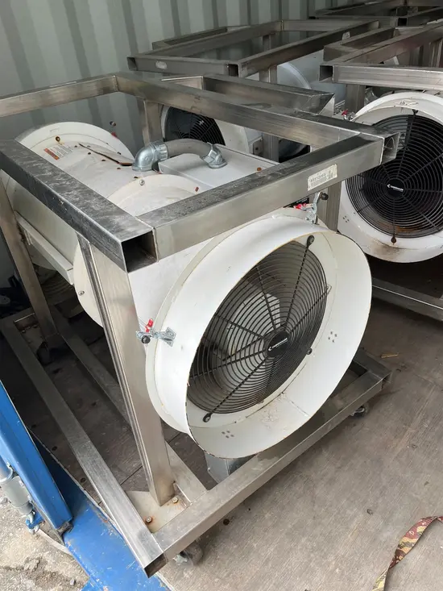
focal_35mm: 26
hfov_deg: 53.1
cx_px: 222
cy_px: 296
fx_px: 444
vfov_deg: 67.3
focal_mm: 5.1
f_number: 1.6
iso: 32
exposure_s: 1/124
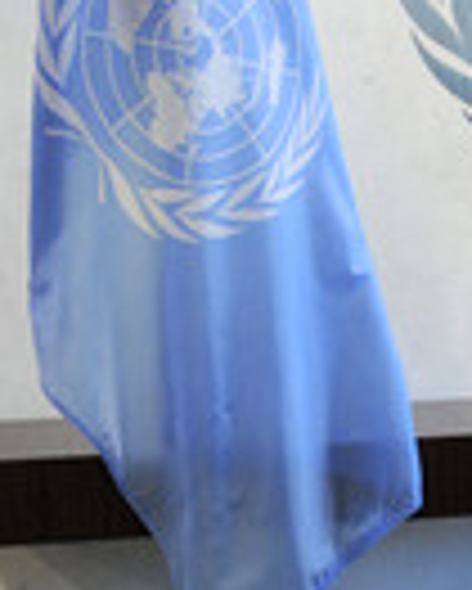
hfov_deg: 12.4
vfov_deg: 17.0
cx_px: 859
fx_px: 1971
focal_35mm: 113
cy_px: 302
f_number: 2.8
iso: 1600
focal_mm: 35
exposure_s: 1/250
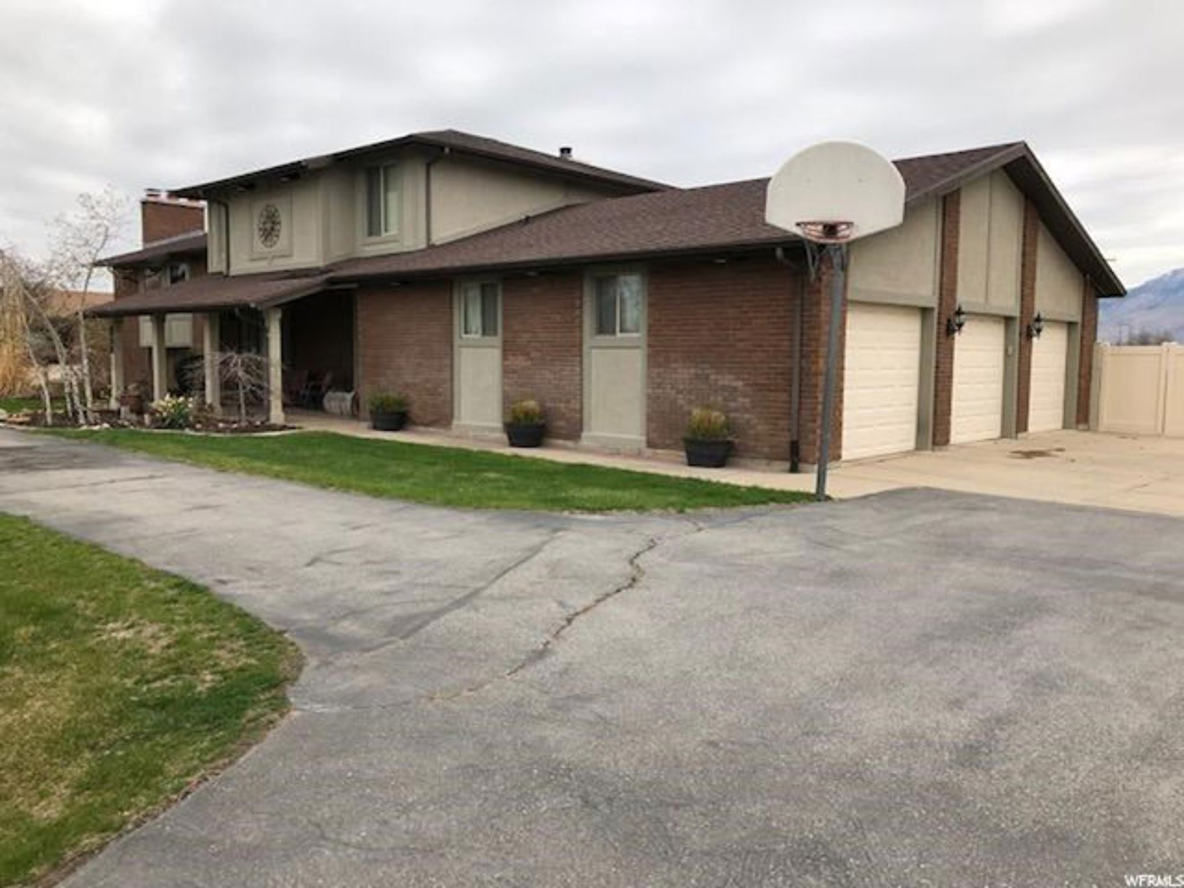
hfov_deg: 63.4
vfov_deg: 49.7
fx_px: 958
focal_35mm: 28
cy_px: 444
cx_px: 592
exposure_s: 1/1429
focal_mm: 4
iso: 20
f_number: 1.8
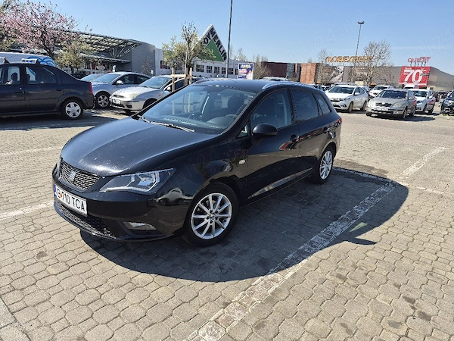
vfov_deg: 58.9
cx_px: 227
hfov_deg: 73.9
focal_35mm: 23
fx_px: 302
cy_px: 170
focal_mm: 5.4
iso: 80
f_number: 1.8
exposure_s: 1/5000
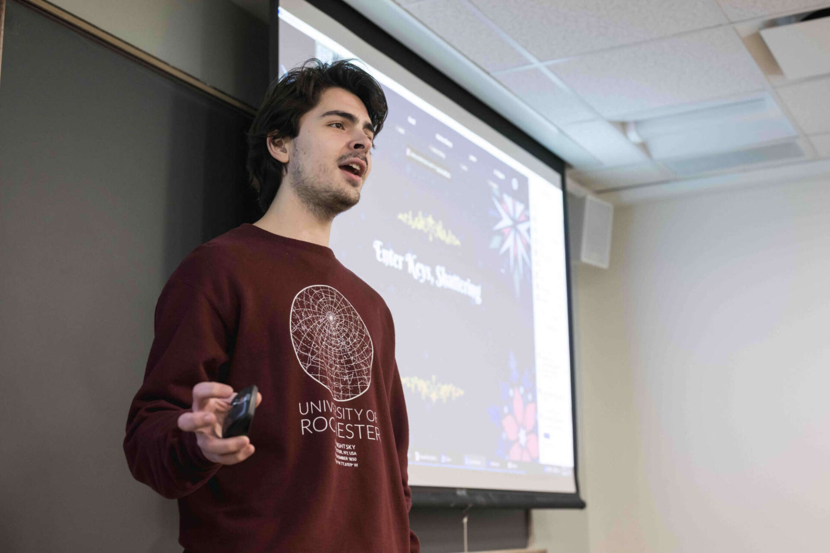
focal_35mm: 50
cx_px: 415
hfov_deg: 39.6
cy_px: 276
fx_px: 1153
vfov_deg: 27.0
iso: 1600
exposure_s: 1/200
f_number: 4
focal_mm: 50
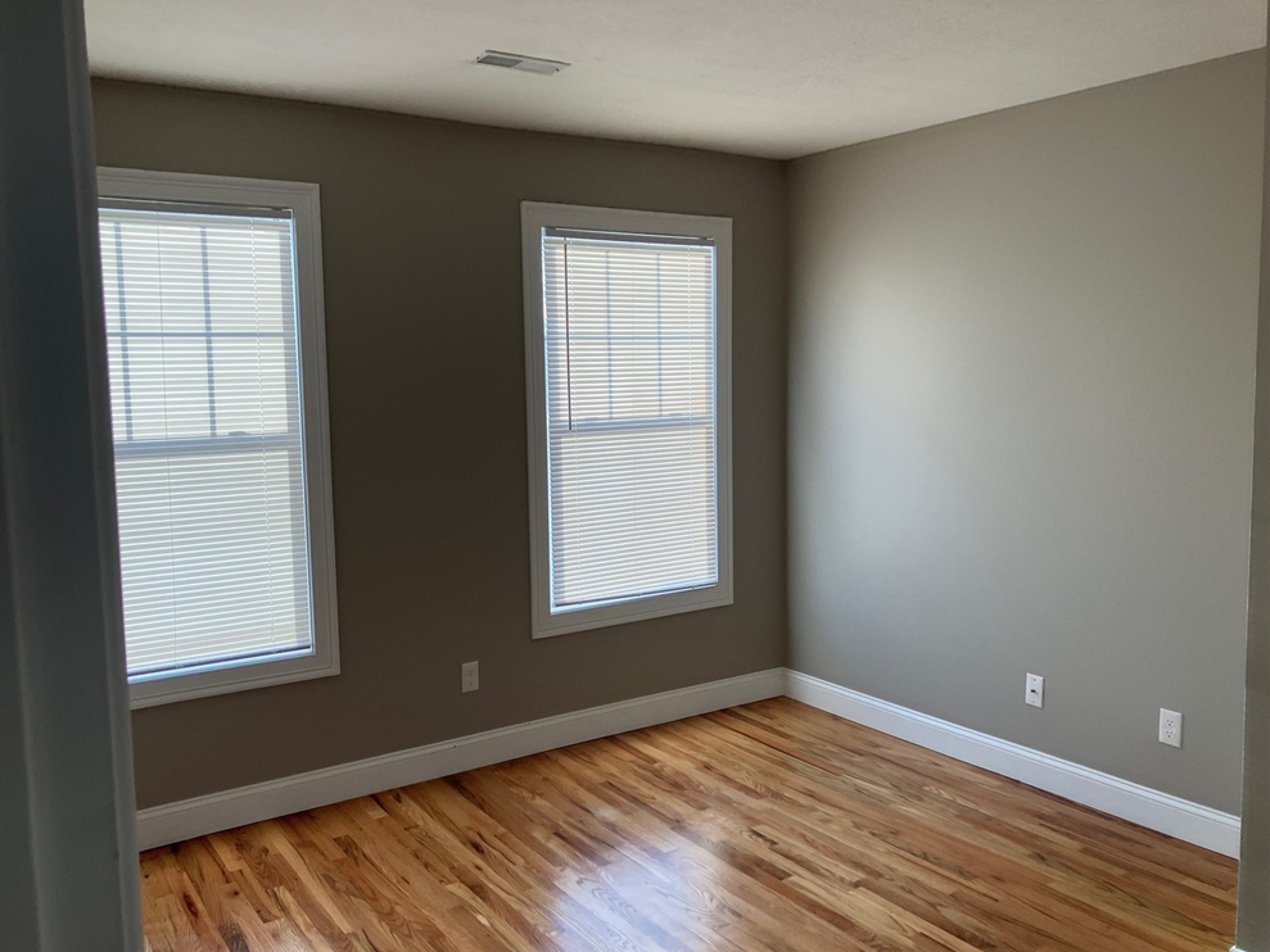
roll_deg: +1.0
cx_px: 614
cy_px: 486
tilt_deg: -5.0
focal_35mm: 29
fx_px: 1064
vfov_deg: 48.2
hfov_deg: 61.6
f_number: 1.8
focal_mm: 3.99
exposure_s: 1/120
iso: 40
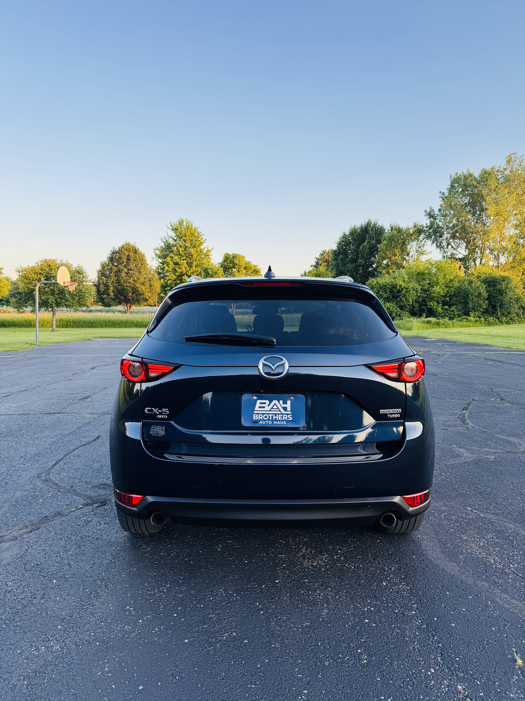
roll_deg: +0.3
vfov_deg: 71.6
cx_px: 262
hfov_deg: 56.8
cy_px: 350
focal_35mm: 24
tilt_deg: -5.0
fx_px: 485
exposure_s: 1/298
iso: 80
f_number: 1.78
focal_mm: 6.76
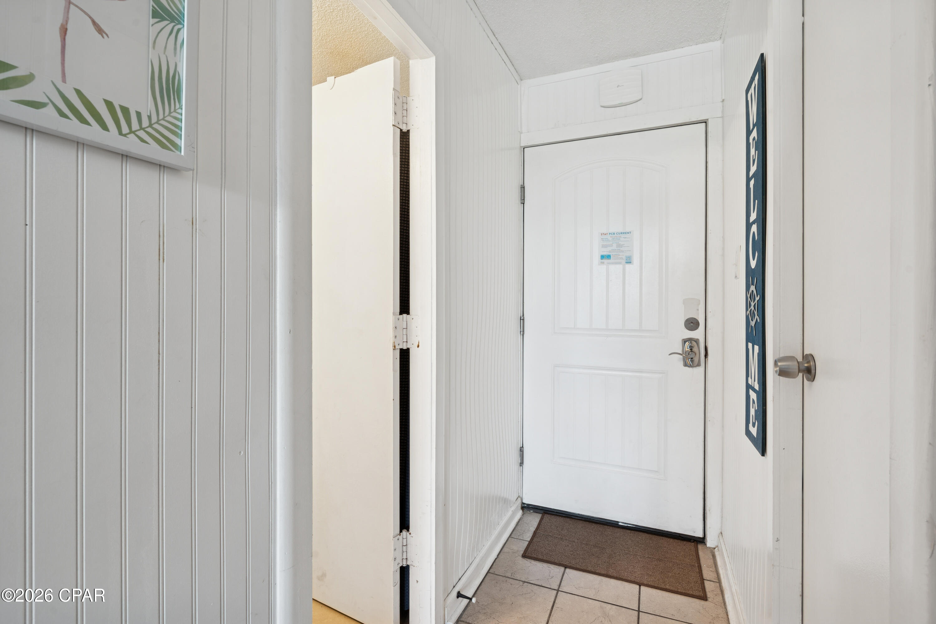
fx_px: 416
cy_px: 312
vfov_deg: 73.7
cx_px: 468
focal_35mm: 16
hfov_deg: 96.7
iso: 100
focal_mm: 16
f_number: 10
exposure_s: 1/2.5
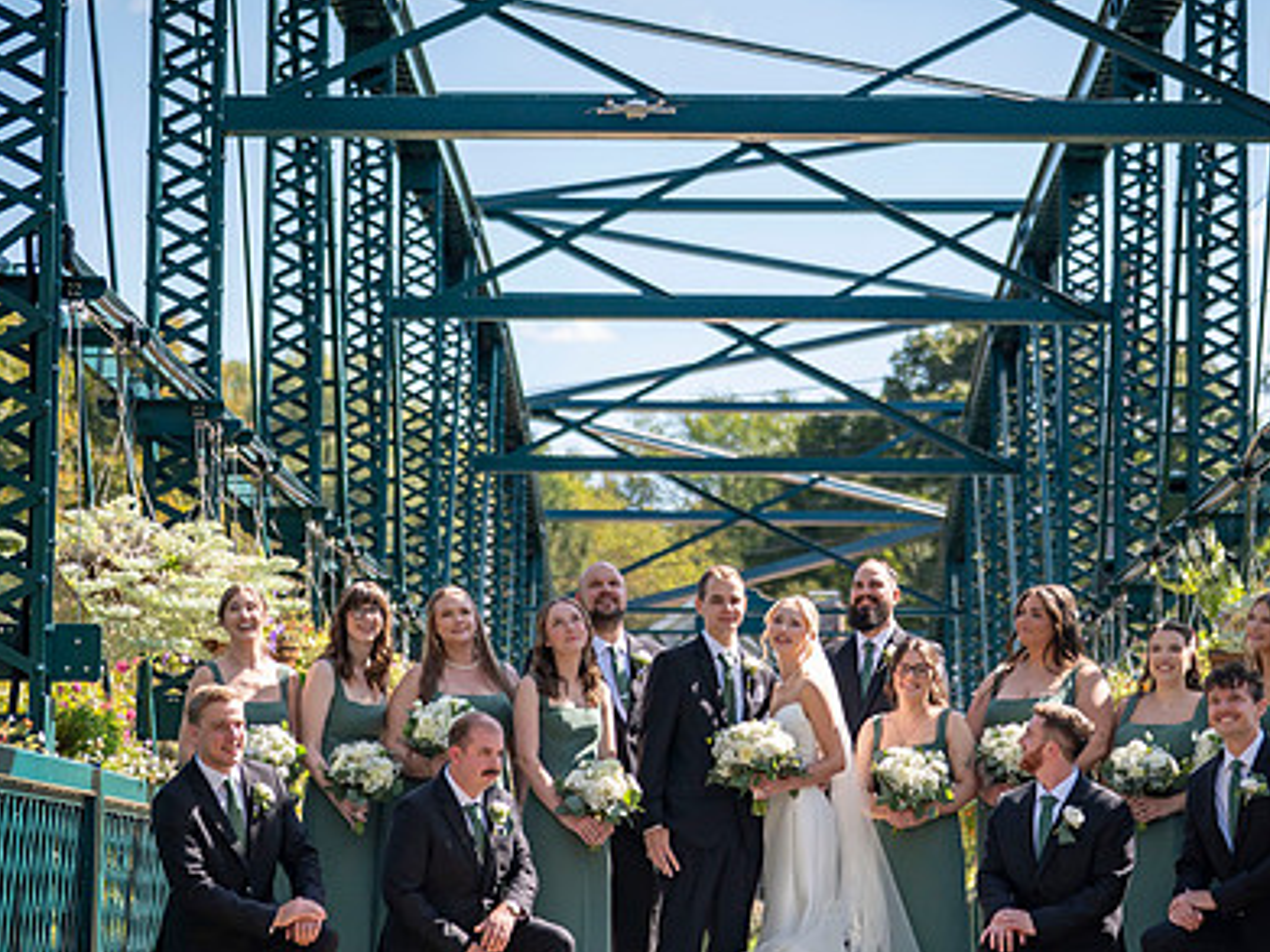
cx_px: 711
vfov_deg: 12.9
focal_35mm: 115
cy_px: 539
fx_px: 4218
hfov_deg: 17.1
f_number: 2.8
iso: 400
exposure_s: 1/8000
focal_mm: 80
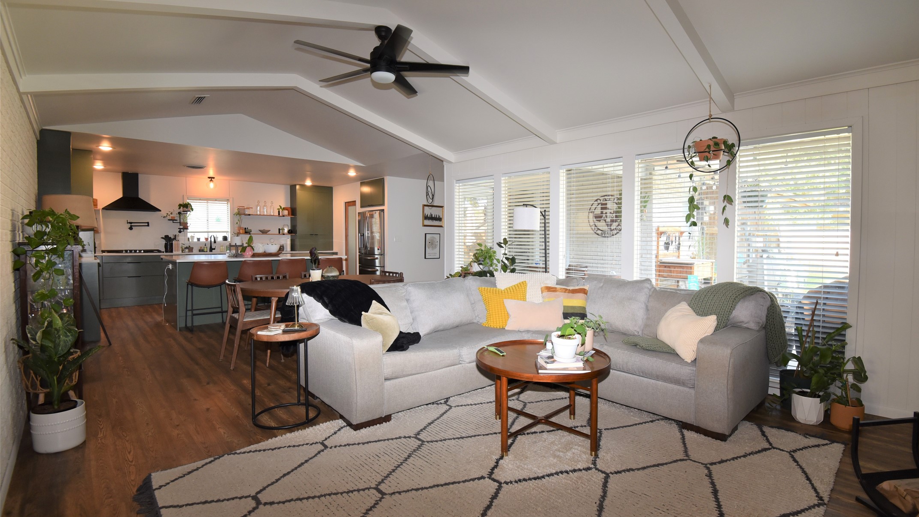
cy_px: 249
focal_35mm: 17
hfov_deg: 95.9
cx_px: 466
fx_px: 414
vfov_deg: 63.9
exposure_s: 1/60
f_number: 7.1
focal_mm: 16
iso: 800
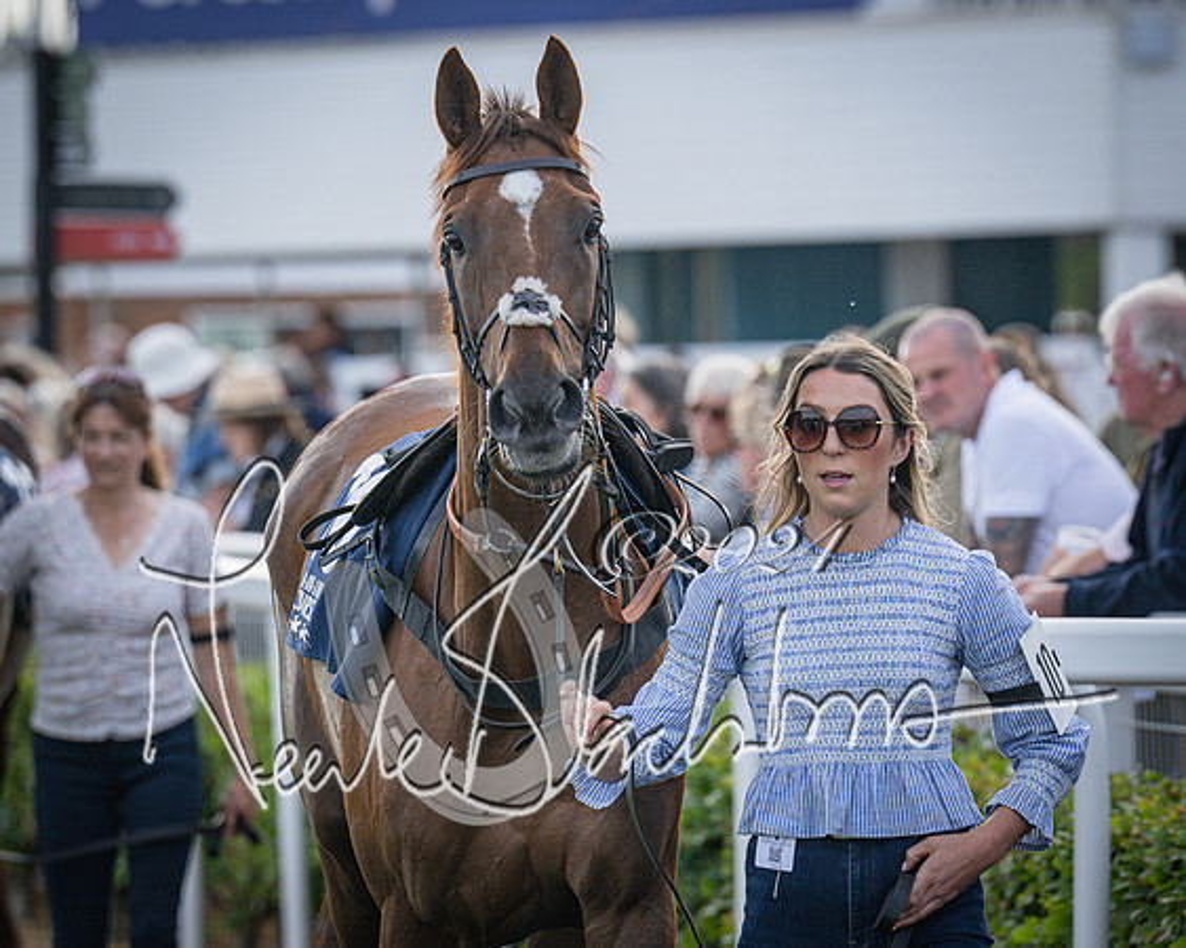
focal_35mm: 374
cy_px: 501
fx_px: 13115
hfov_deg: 5.2
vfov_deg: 4.1
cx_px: 545
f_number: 4
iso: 400
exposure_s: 1/1250
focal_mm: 200
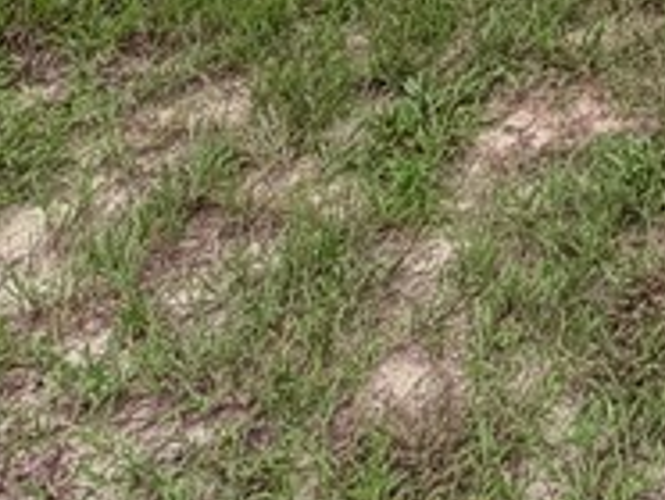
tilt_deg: +0.0
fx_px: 1481
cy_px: -825
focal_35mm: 77
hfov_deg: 22.3
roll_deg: +0.7
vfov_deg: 12.7
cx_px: 894
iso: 32
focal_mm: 2.22
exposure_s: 1/770
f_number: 2.2
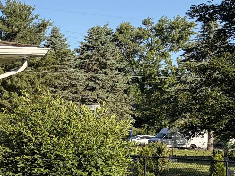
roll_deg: +0.3
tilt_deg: +0.9
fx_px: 625
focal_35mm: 92
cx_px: -177
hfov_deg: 17.6
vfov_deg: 16.0
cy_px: 117
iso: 50
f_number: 1.6
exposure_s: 1/2141
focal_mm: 5.96
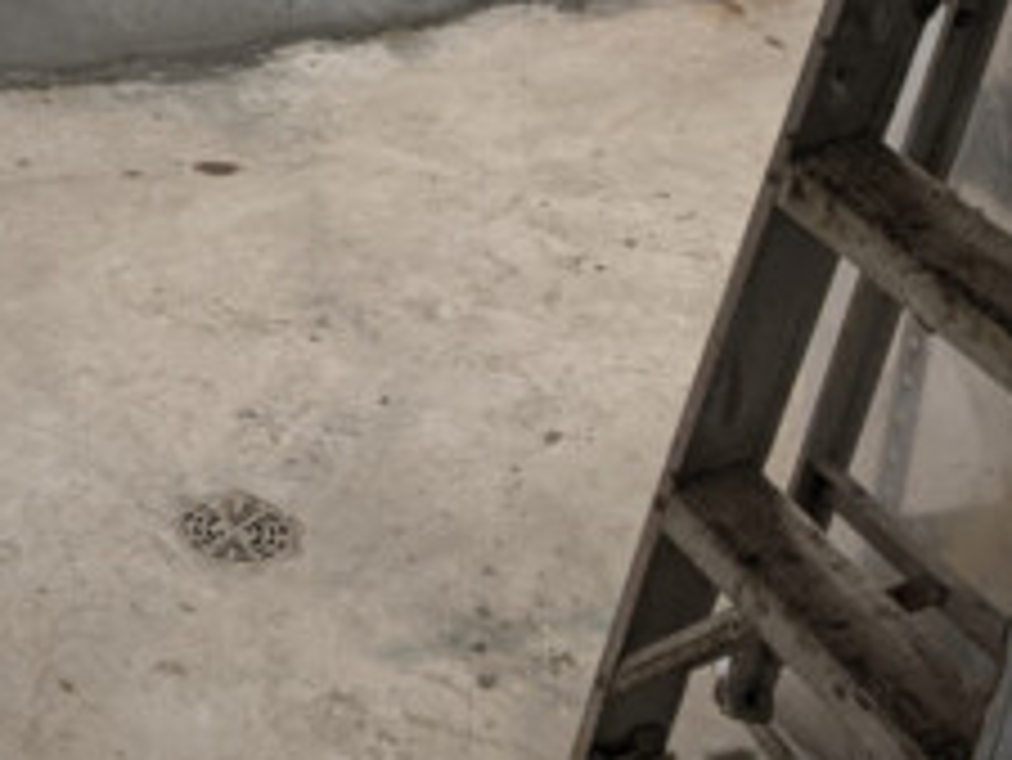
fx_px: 2808
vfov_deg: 15.1
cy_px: -58
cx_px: -409
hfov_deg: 18.6
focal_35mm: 96
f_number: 1.8
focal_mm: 4.44
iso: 196
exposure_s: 1/120
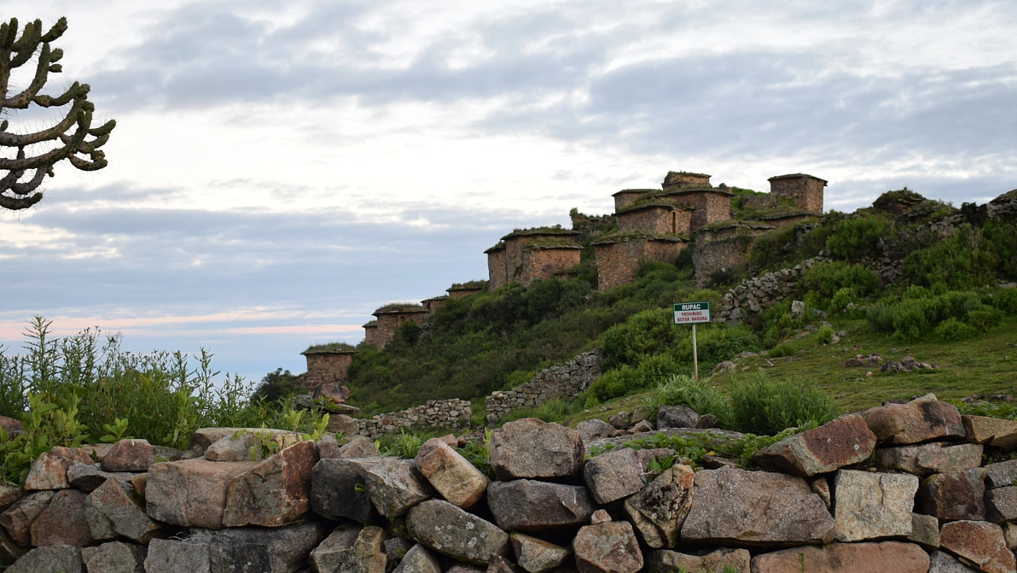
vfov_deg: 22.8
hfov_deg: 39.3
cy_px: 292
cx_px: 543
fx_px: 1421
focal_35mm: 53
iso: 200
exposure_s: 1/40
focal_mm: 25
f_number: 4.5
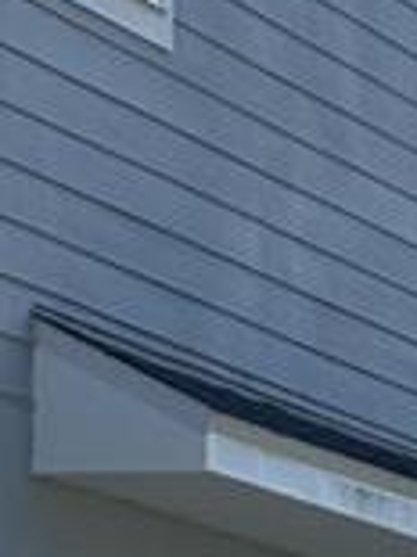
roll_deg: -0.2
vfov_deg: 4.9
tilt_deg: +8.1
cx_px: 784
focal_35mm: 402
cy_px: 270
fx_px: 6466
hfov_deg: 3.7
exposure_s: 1/5348
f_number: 1.6
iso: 40
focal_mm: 5.96
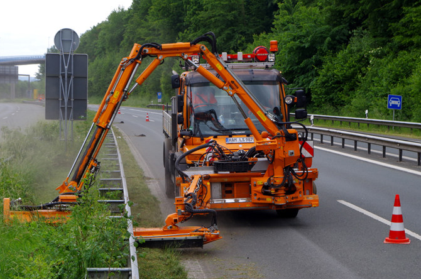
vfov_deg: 16.2
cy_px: 142
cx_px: 210
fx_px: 980
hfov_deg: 24.2
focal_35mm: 84
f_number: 11
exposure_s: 1/100
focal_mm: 50
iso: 200
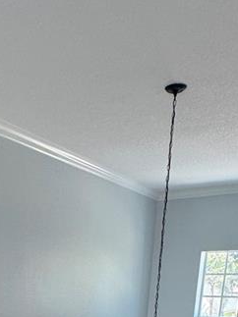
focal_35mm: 52
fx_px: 477
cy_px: 462
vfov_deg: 27.2
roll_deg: -0.7
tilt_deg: -20.1
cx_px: 37
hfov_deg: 27.3
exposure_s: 1/120
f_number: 2.2
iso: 125
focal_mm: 2.22
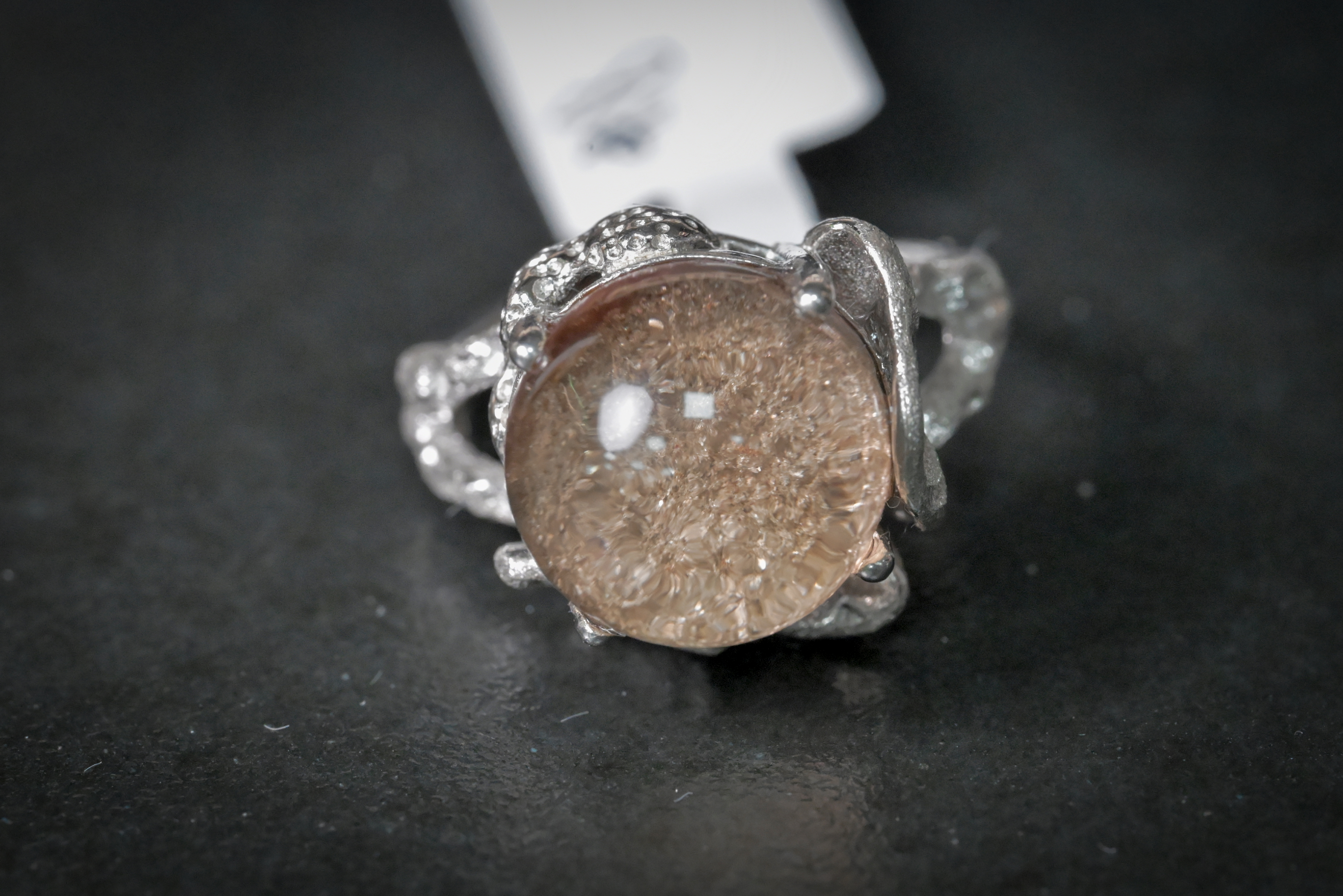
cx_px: 672
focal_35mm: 105
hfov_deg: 19.5
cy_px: 448
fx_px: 3917
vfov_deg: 13.0
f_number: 16
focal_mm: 105
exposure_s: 1/125
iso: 14400
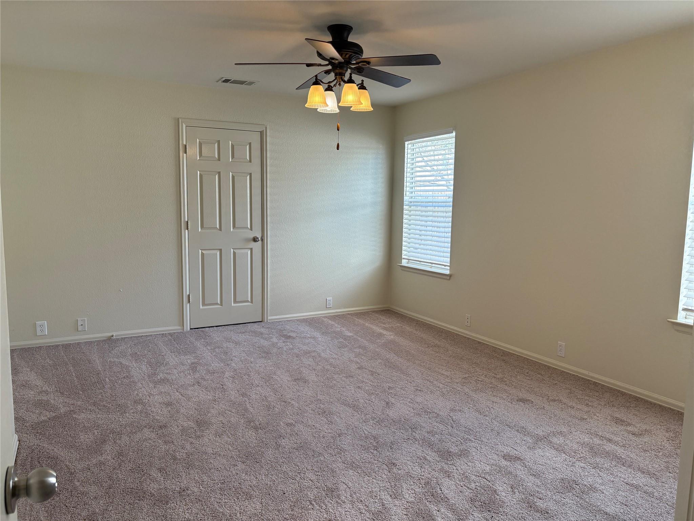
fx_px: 521
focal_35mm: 26
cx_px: 347
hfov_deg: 67.3
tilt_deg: -7.1
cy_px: 260
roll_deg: -0.2
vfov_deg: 53.1
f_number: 1.6
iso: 125
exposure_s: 1/186
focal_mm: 5.96
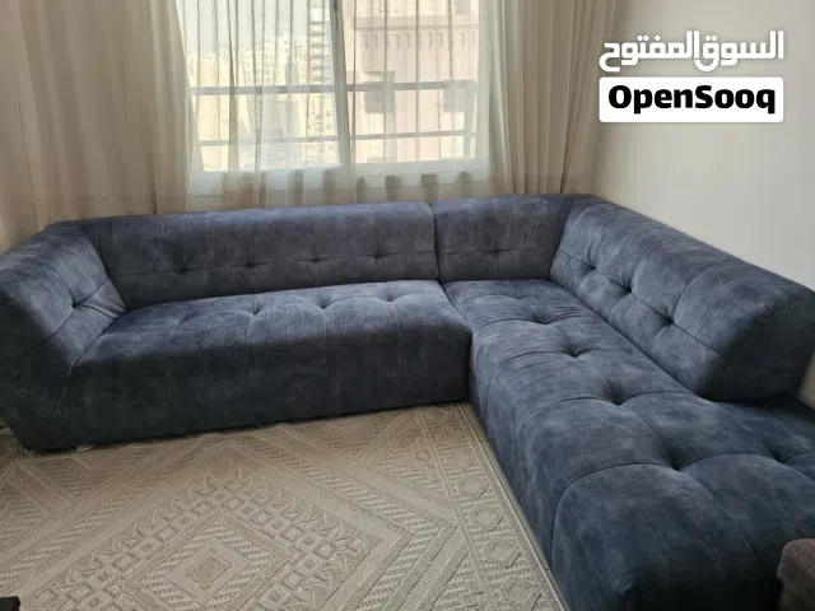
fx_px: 542
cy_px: 306
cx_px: 408
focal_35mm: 23
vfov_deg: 58.9
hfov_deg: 73.9
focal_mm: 6.3
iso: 320
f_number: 1.7
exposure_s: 1/67
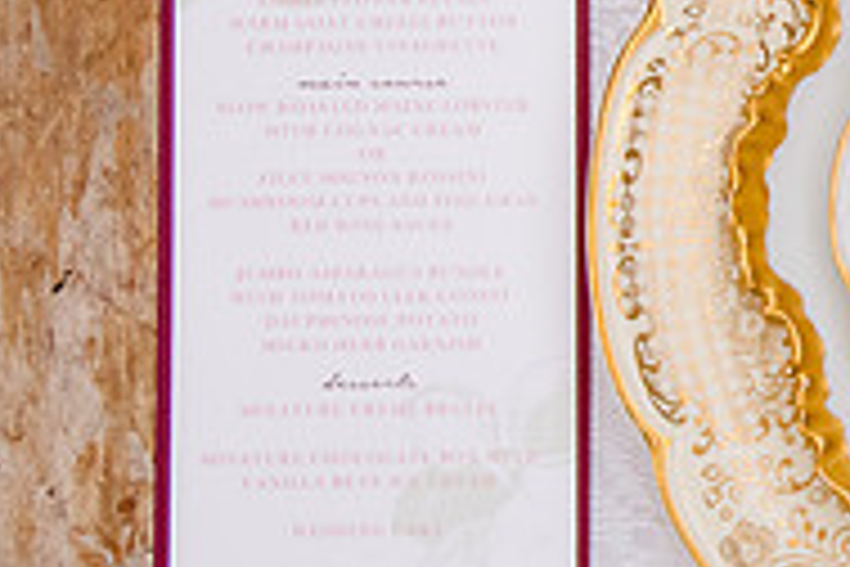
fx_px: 3612
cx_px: 1223
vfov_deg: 8.9
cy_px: -1
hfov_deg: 12.8
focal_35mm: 153
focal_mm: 32
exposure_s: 1/800
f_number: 6.3
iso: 1250
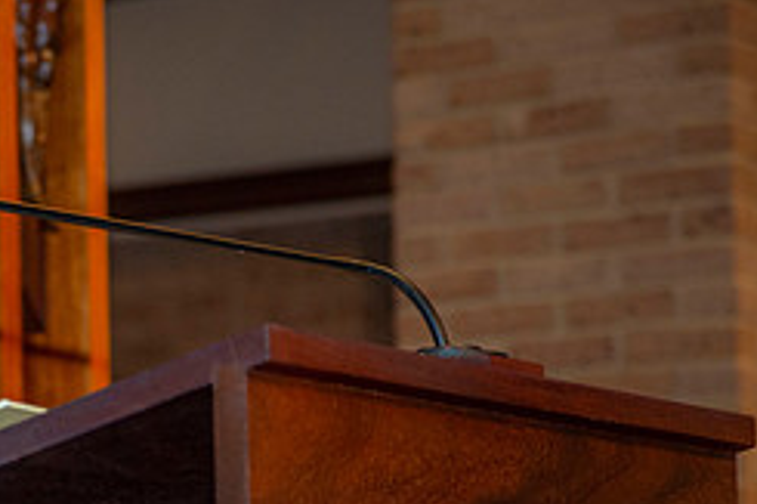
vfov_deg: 6.8
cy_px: 436
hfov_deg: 10.1
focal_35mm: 201
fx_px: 4224
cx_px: -121
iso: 1600
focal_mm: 85
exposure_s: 1/200
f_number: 5.6
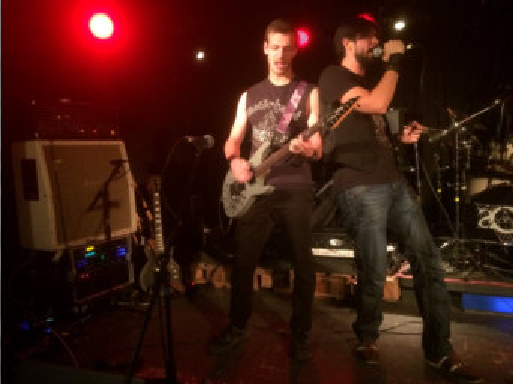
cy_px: 192
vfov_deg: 48.2
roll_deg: +3.4
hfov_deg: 61.7
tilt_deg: -5.2
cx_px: 256
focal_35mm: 29
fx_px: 429
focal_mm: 4.15
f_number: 2.2
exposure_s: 1/17
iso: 500
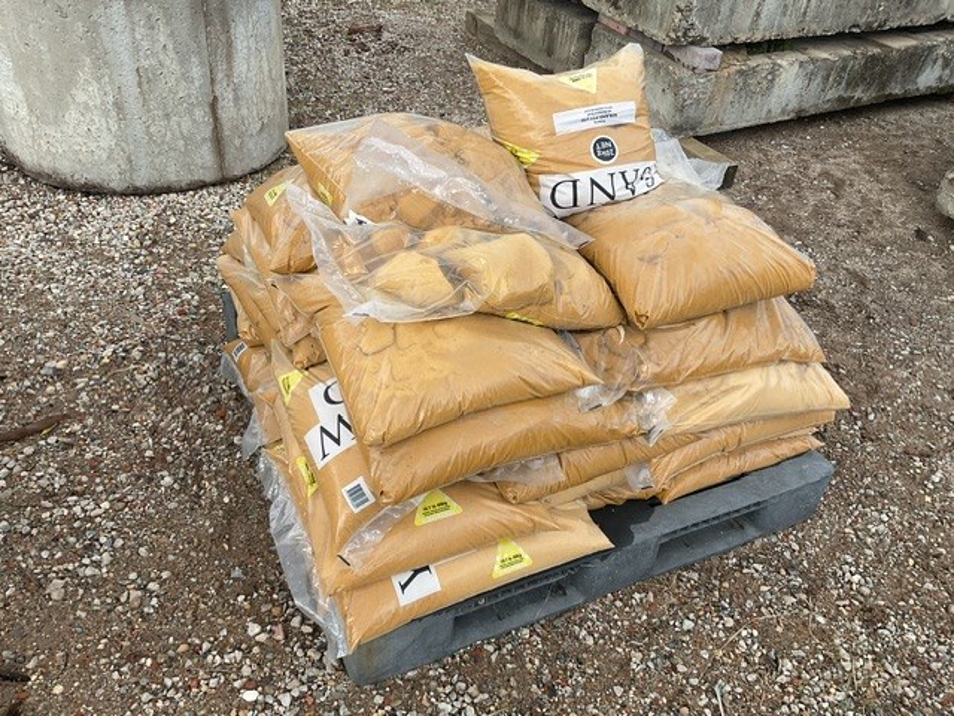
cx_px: 477
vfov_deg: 48.2
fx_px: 799
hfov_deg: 61.7
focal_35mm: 29
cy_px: 358
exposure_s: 1/627
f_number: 1.8
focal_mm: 3
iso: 16
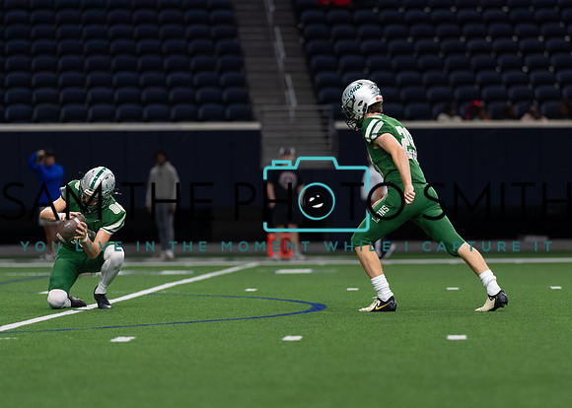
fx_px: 3703
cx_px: 396
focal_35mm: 228
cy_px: 186
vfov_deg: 6.3
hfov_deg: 8.8
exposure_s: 1/1250
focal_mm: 135
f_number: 1.8
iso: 1000
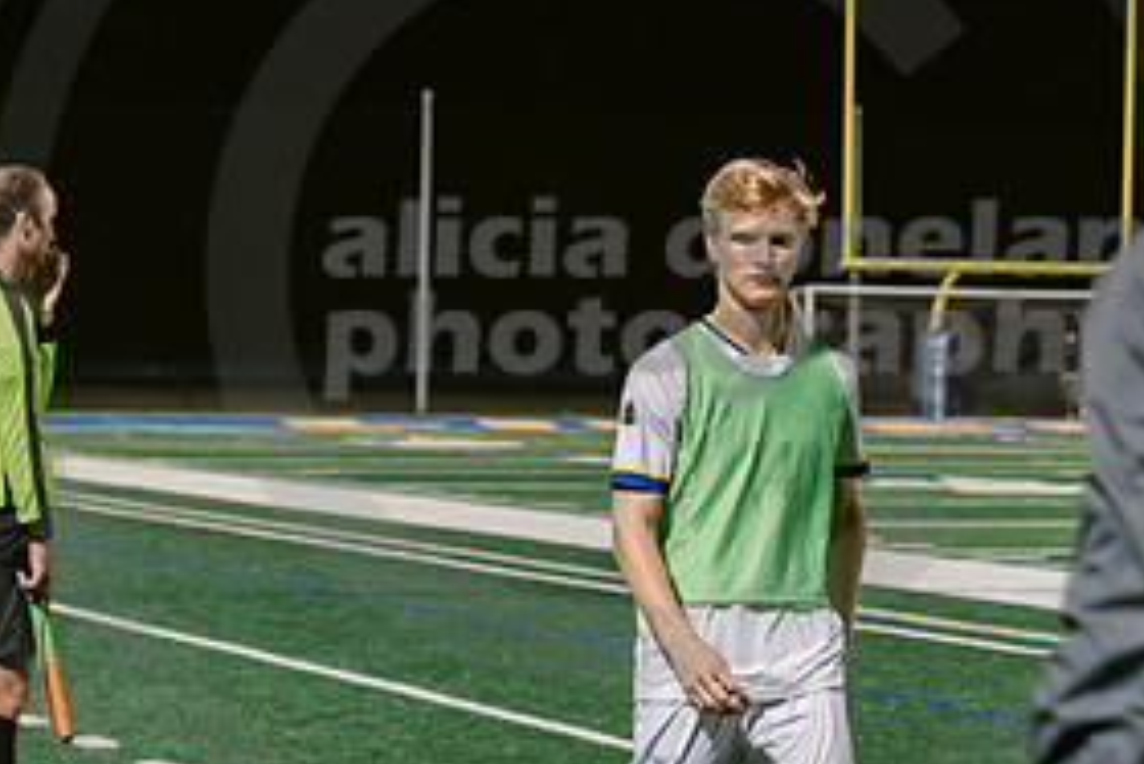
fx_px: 4610
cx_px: 609
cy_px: 284
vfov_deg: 9.5
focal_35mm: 145
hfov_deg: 14.1
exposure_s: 1/160
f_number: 4
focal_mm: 70
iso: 2500
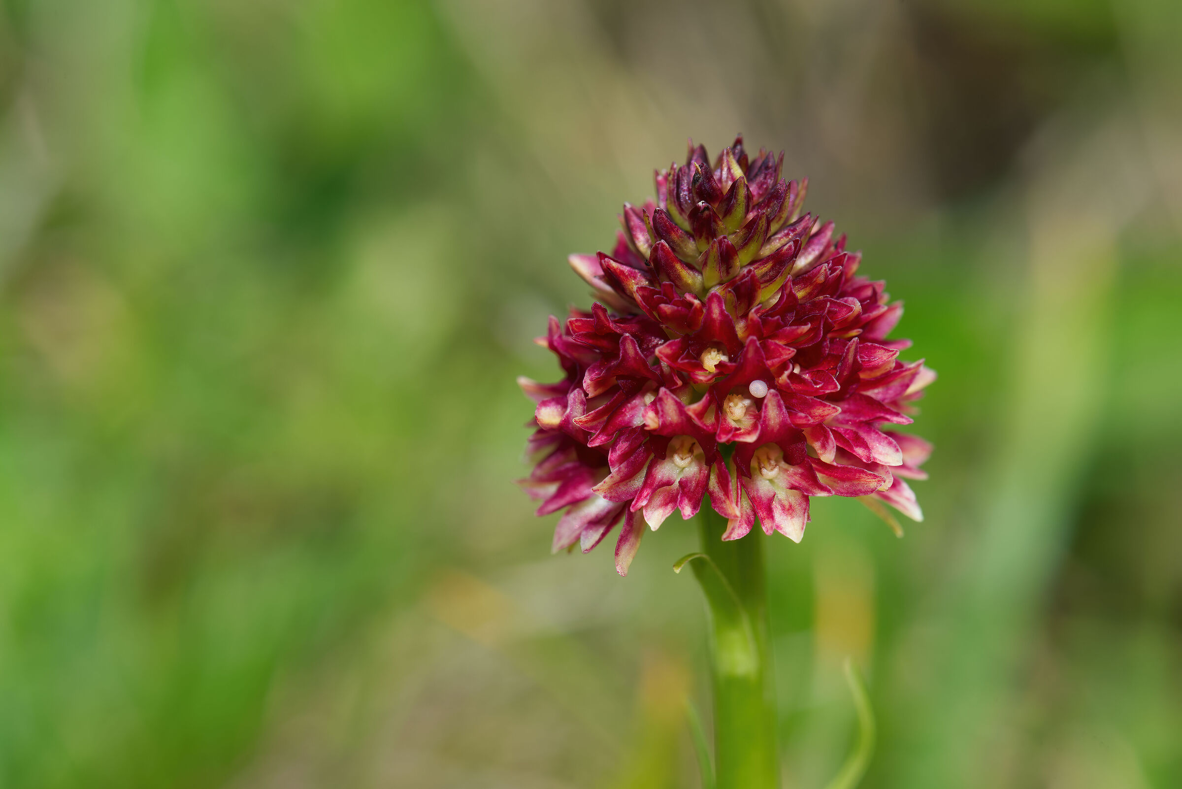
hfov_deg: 19.4
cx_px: 591
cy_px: 394
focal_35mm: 105
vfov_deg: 13.1
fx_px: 3449
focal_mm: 105
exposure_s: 1/200
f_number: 14
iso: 100
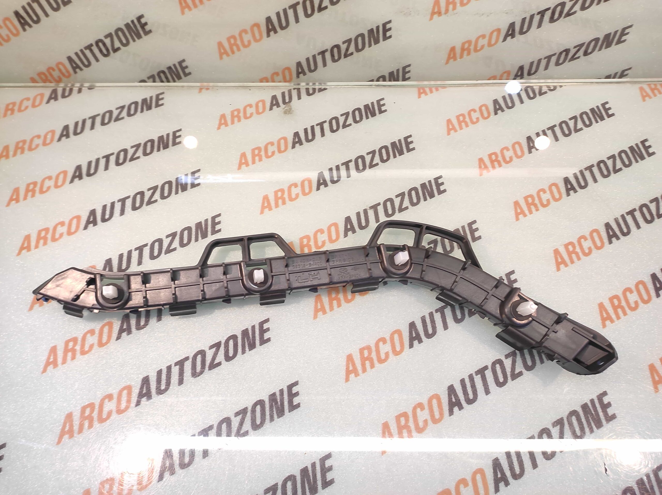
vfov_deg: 74.7
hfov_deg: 91.1
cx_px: 331
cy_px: 248
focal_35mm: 17
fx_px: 325
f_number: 1.79
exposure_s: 1/33
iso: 244
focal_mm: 4.74
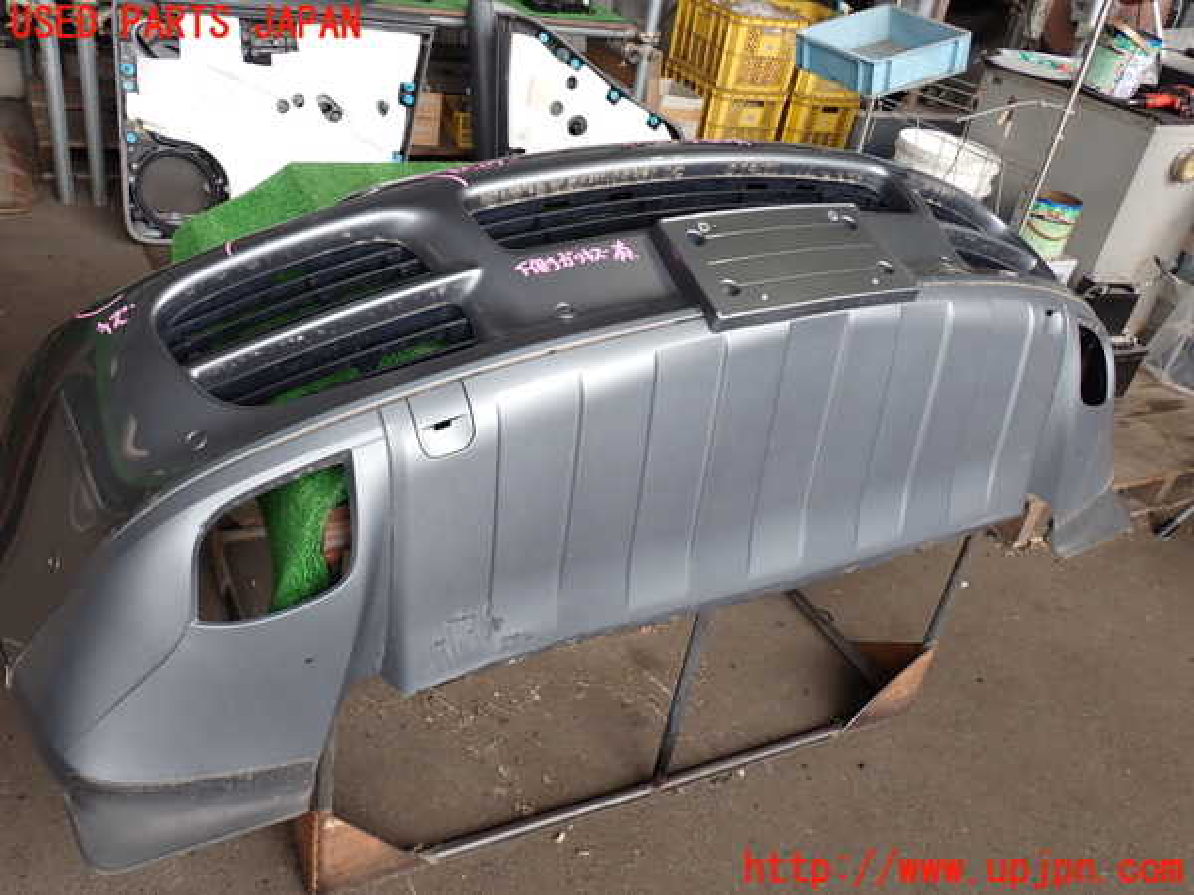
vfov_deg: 46.8
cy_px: 448
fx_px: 1035
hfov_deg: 60.0
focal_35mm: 30
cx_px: 597
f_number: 3.2
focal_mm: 5.4
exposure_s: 1/60
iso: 100
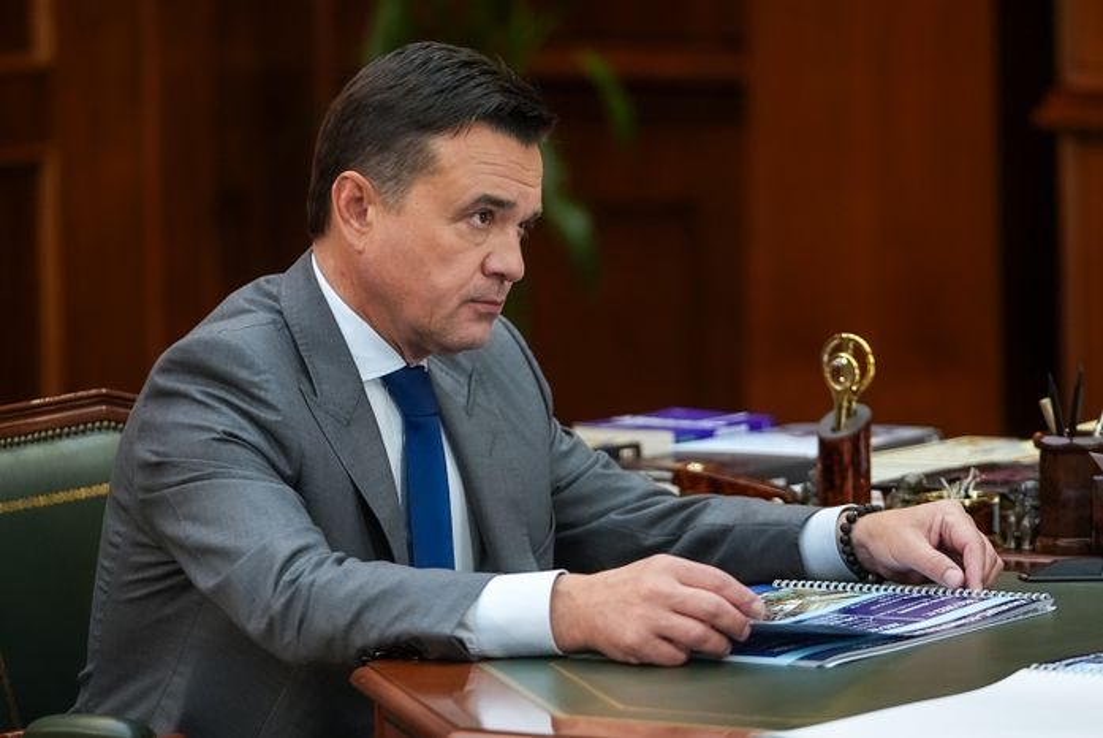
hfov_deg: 8.9
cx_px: 552
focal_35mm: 232
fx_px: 7114
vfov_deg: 5.9
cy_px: 369
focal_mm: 155
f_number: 2.8
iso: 1000
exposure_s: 1/125
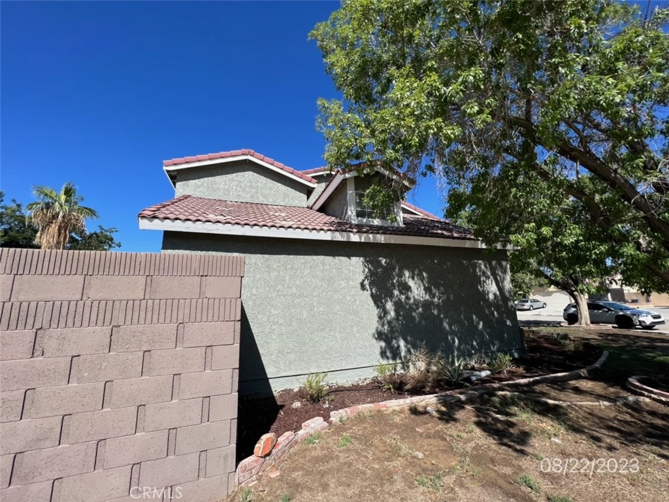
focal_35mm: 13
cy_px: 251
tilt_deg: +9.6
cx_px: 334
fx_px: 251
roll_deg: +1.3
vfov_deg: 89.9
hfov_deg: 106.2
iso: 32
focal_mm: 1.57
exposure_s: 1/1672
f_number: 1.8
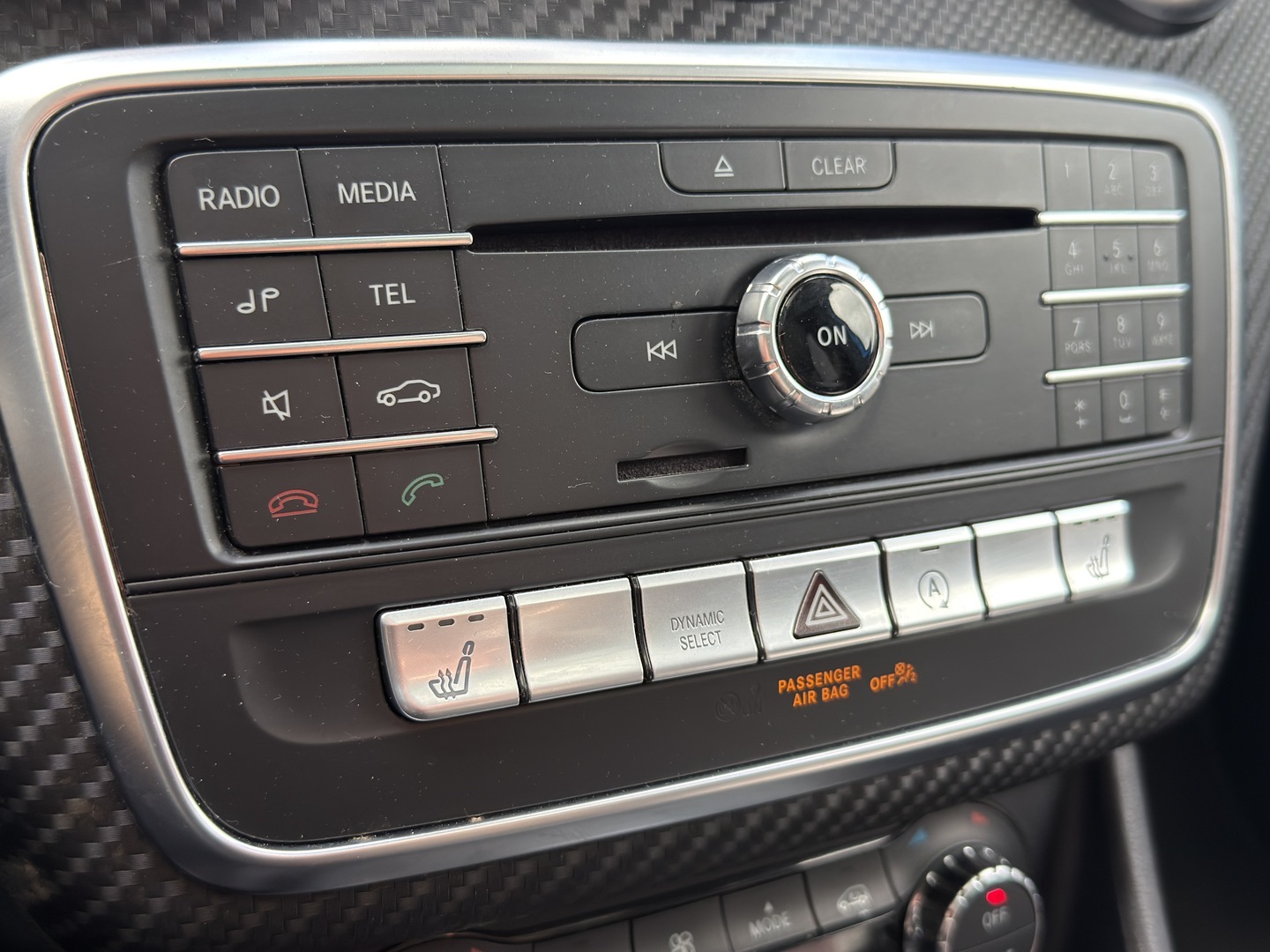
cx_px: 635
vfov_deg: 37.7
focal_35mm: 38
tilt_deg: -22.9
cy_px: 476
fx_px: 1394
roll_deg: -4.8
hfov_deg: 49.0
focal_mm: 6.76
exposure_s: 1/188
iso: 160
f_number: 1.78
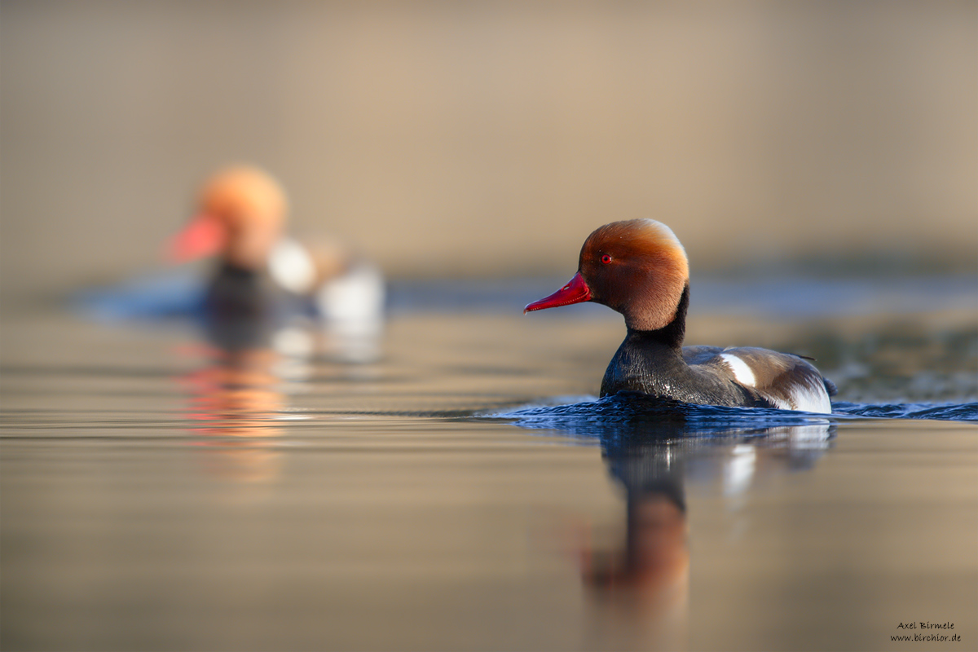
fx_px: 23090
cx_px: 489
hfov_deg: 2.4
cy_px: 326
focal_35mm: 850
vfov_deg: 1.6
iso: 500
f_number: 7.1
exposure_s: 1/800
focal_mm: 850
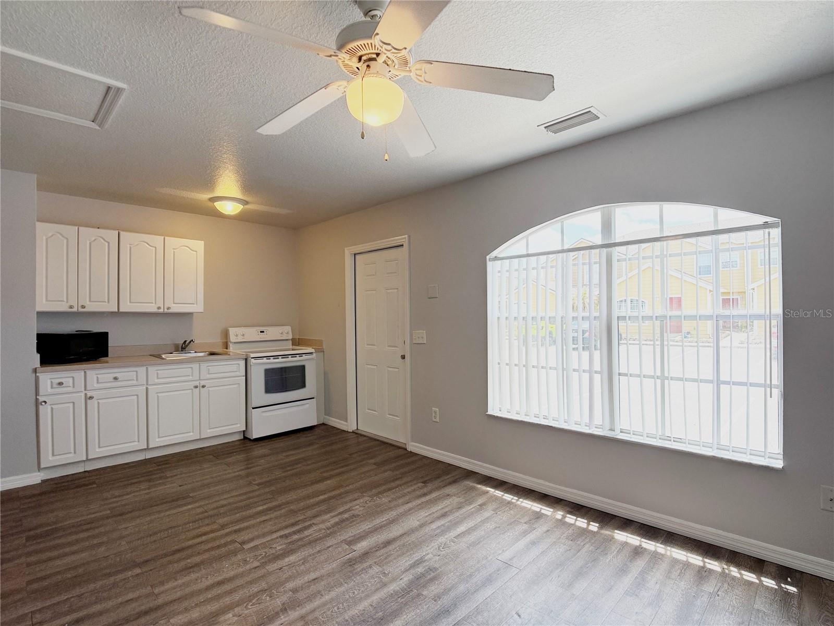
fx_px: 578
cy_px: 313
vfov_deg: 56.8
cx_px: 417
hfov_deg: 71.6
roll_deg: +0.2
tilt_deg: +0.3
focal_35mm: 24
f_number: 1.78
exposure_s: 1/665
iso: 100
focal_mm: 6.76
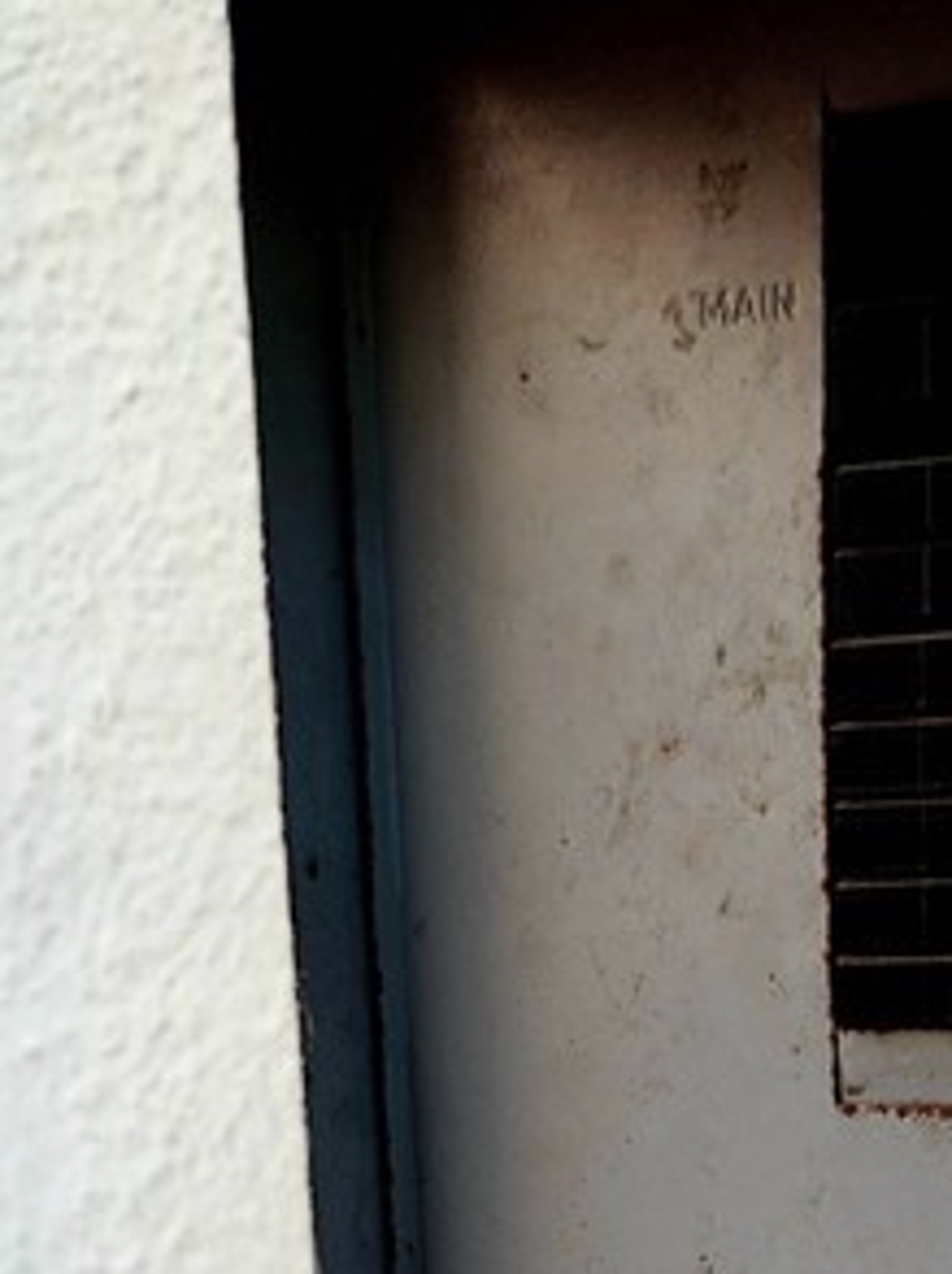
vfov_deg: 21.3
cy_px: 1631
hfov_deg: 17.4
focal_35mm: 84
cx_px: 761
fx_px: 3087
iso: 64
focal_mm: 5
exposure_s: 1/120
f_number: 1.8
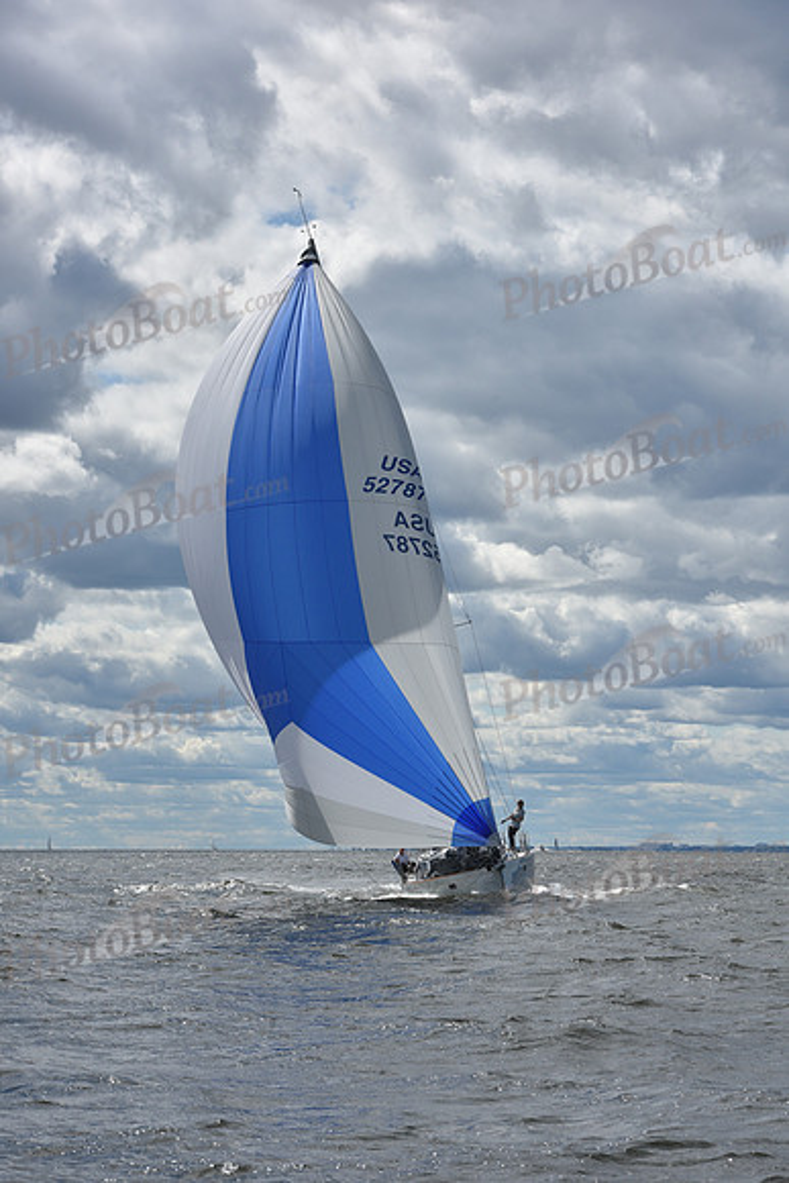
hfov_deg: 13.0
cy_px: 592
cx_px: 394
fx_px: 3450
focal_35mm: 105
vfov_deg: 19.5
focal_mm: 105
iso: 250
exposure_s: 1/1000
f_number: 11
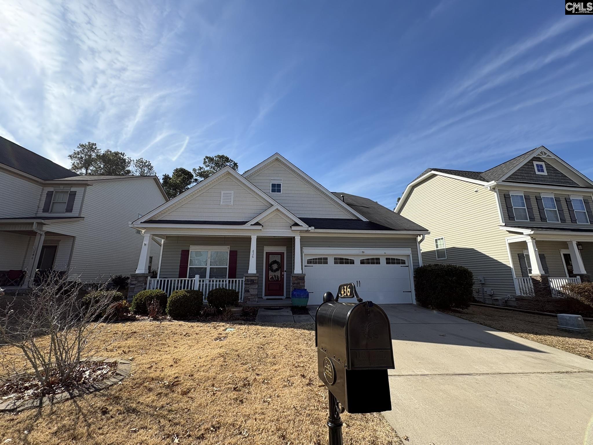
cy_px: 222
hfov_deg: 102.1
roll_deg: +0.1
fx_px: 240
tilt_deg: +13.7
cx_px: 296
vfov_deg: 85.7
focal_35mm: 14
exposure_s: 1/1256
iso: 50
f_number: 2.2
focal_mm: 2.22
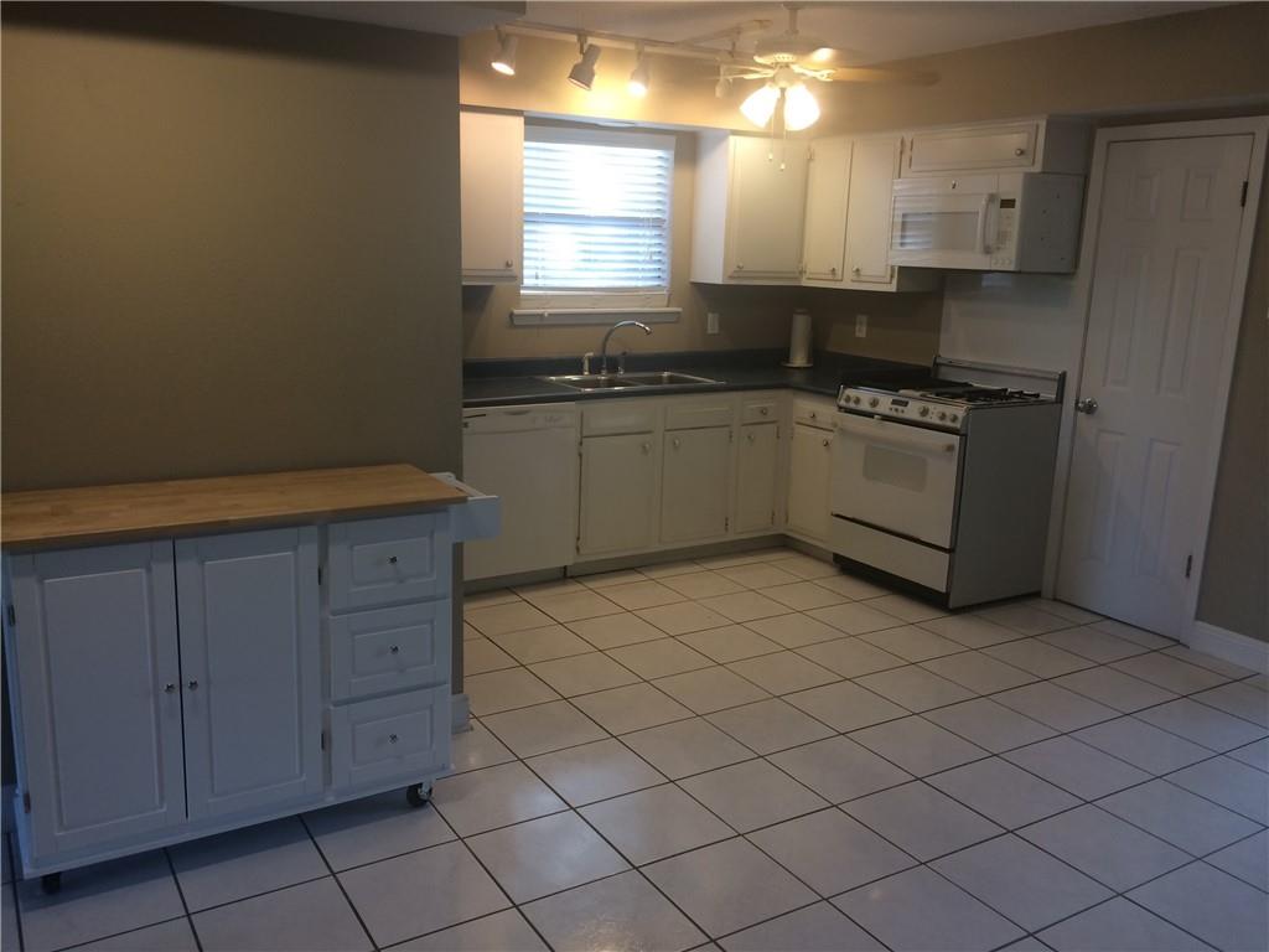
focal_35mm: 29
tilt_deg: -11.1
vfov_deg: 48.2
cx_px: 634
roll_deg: -2.8
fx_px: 1063
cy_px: 476
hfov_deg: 61.7
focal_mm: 4.15
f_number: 2.2
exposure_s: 1/30
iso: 50
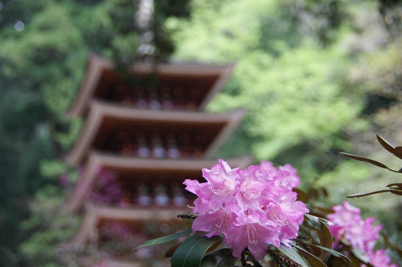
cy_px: 134
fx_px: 1172
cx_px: 201
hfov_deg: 19.5
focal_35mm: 105
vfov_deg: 13.0
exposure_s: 1/125
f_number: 5
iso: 320
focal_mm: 70
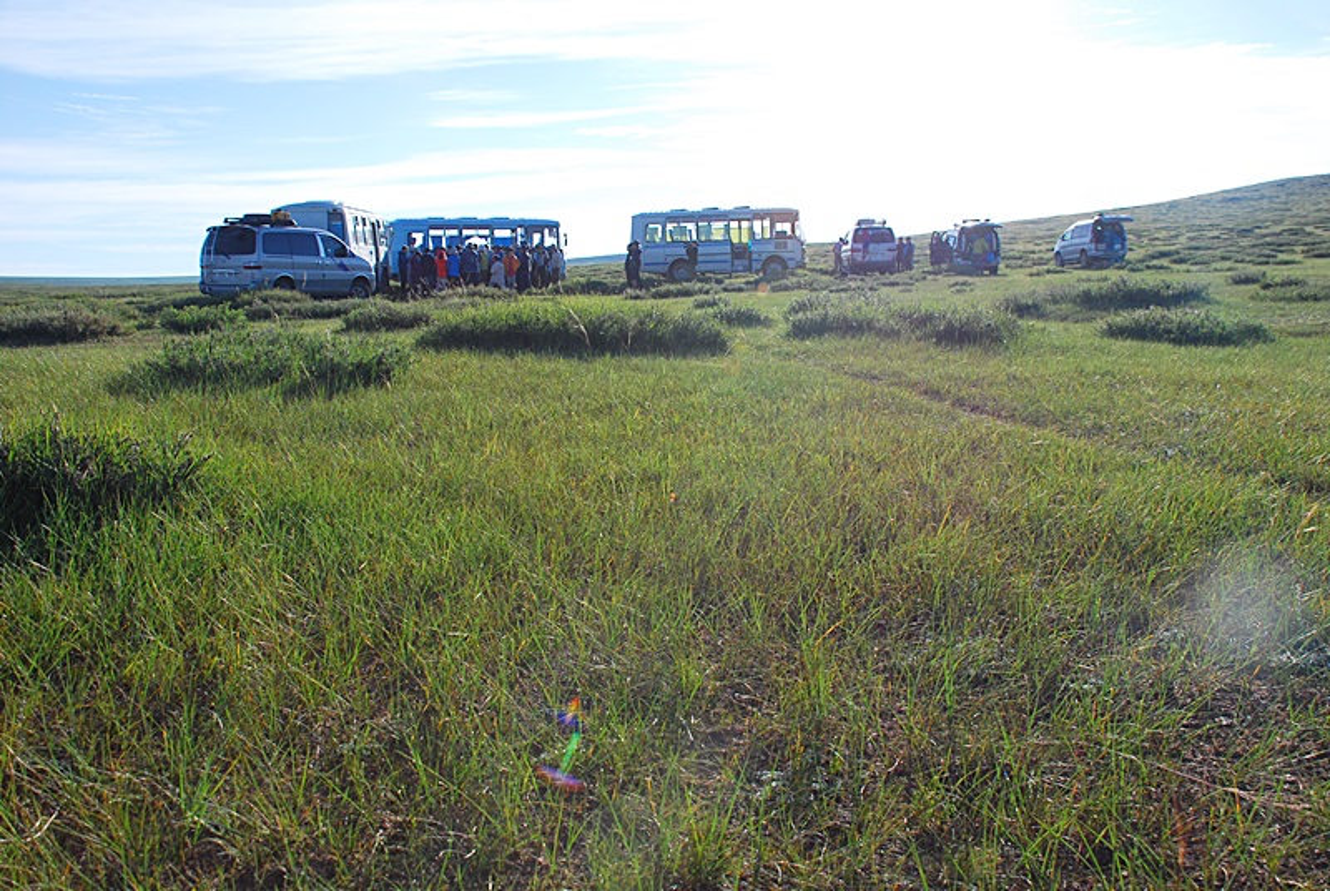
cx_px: 665
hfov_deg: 57.2
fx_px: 1221
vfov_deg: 40.1
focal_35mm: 33
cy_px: 446
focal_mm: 22
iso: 125
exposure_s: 1/320
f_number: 6.3
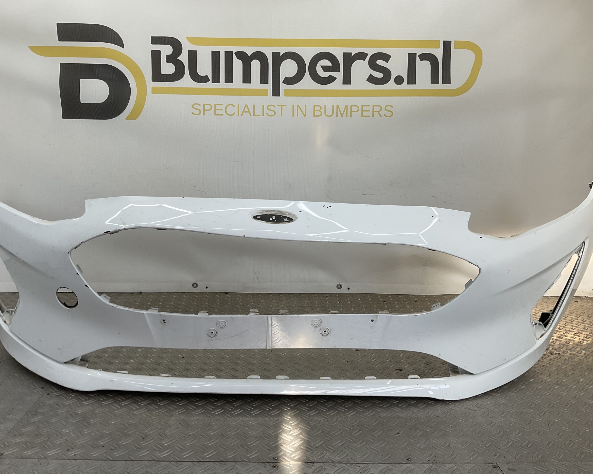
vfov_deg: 47.1
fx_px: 544
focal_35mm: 31
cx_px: 279
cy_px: 236
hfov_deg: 57.1
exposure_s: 1/274
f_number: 1.8
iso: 16
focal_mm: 3
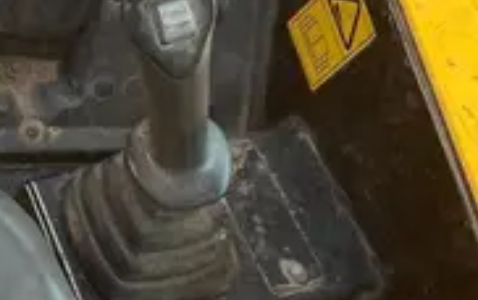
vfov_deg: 11.8
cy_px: 154
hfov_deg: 18.1
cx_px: -39
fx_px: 1447
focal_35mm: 111
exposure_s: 1/676
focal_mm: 5.1
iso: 50
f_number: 1.6
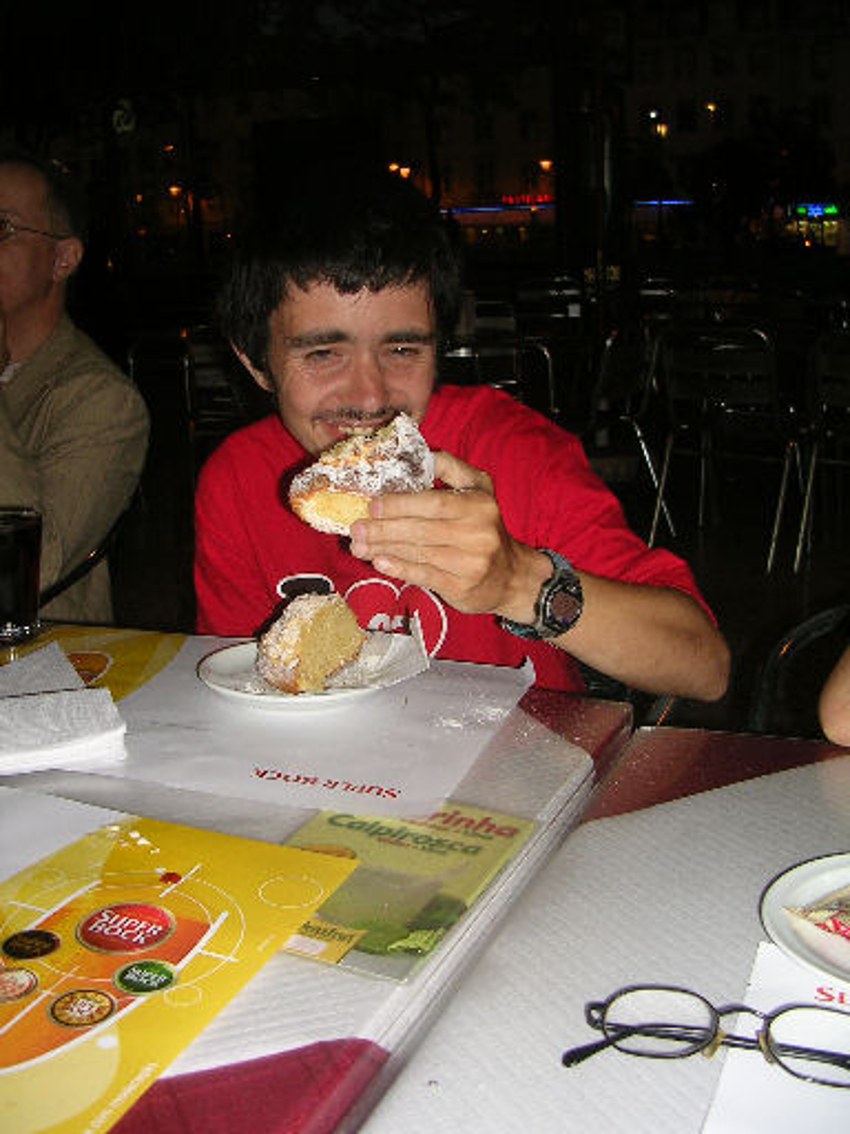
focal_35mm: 38
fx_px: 1244
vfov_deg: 49.0
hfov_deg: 37.7
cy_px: 567
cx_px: 425
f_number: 2.8
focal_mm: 5.8
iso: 50
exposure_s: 1/60.1
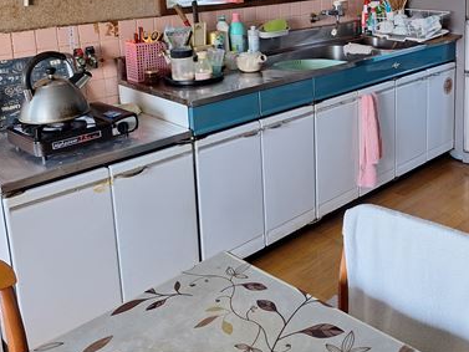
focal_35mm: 39
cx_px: 372
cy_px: 60
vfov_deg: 35.4
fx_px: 529
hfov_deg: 45.5
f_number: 1.8
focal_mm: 5.54
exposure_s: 1/40
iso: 80
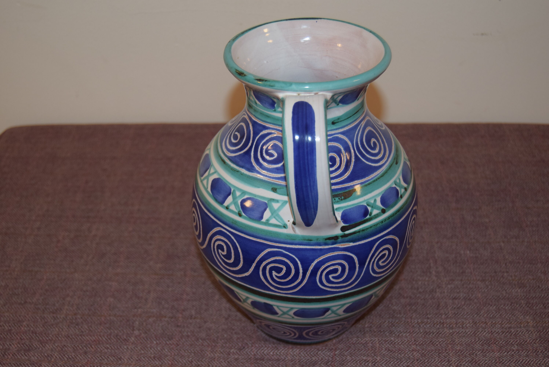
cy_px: 184
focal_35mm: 48
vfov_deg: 28.1
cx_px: 274
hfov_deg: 41.1
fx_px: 733
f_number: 4.5
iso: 640
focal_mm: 32
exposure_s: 1/60
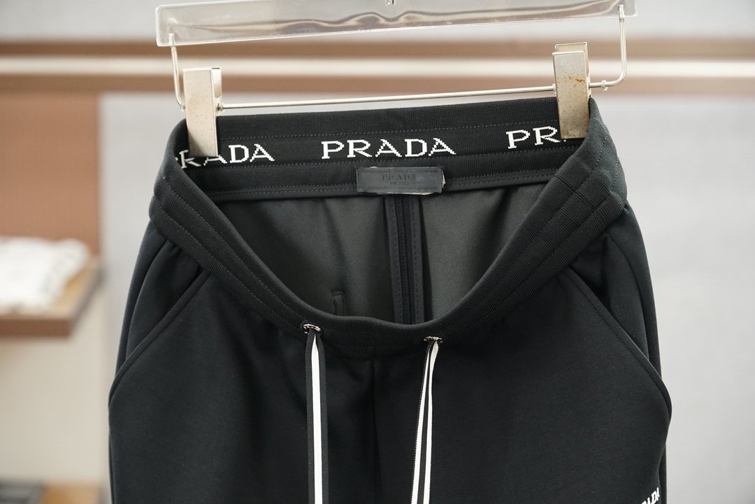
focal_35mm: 99
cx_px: 378
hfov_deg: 20.6
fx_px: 2076
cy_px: 252
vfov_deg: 13.8
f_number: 4
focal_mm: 66
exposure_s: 1/100
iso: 1600
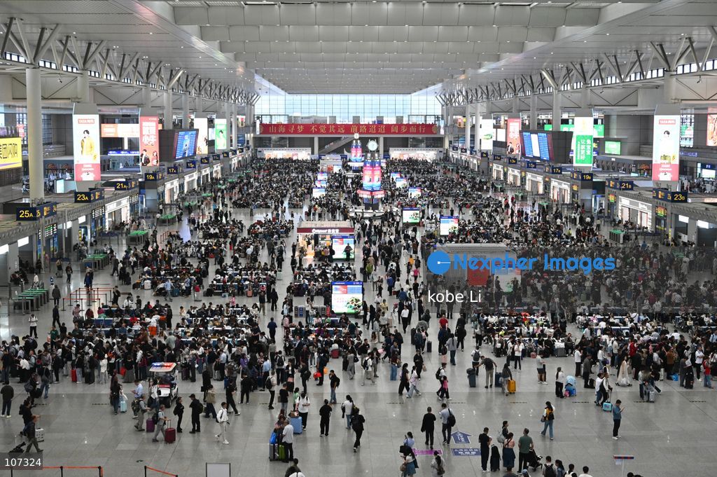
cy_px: 238
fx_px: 955
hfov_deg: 41.1
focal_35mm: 48
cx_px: 358
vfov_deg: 28.0
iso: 3200
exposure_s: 1/200
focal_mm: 48
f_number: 5.6
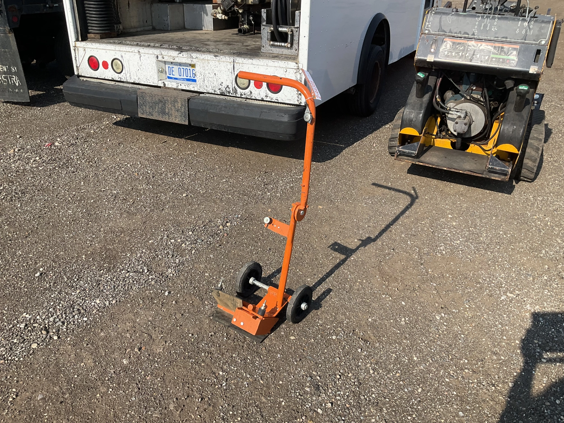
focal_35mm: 29
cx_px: 282
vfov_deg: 48.2
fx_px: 472
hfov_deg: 61.7
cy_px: 212
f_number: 1.8
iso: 25
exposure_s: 1/1221
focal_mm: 3
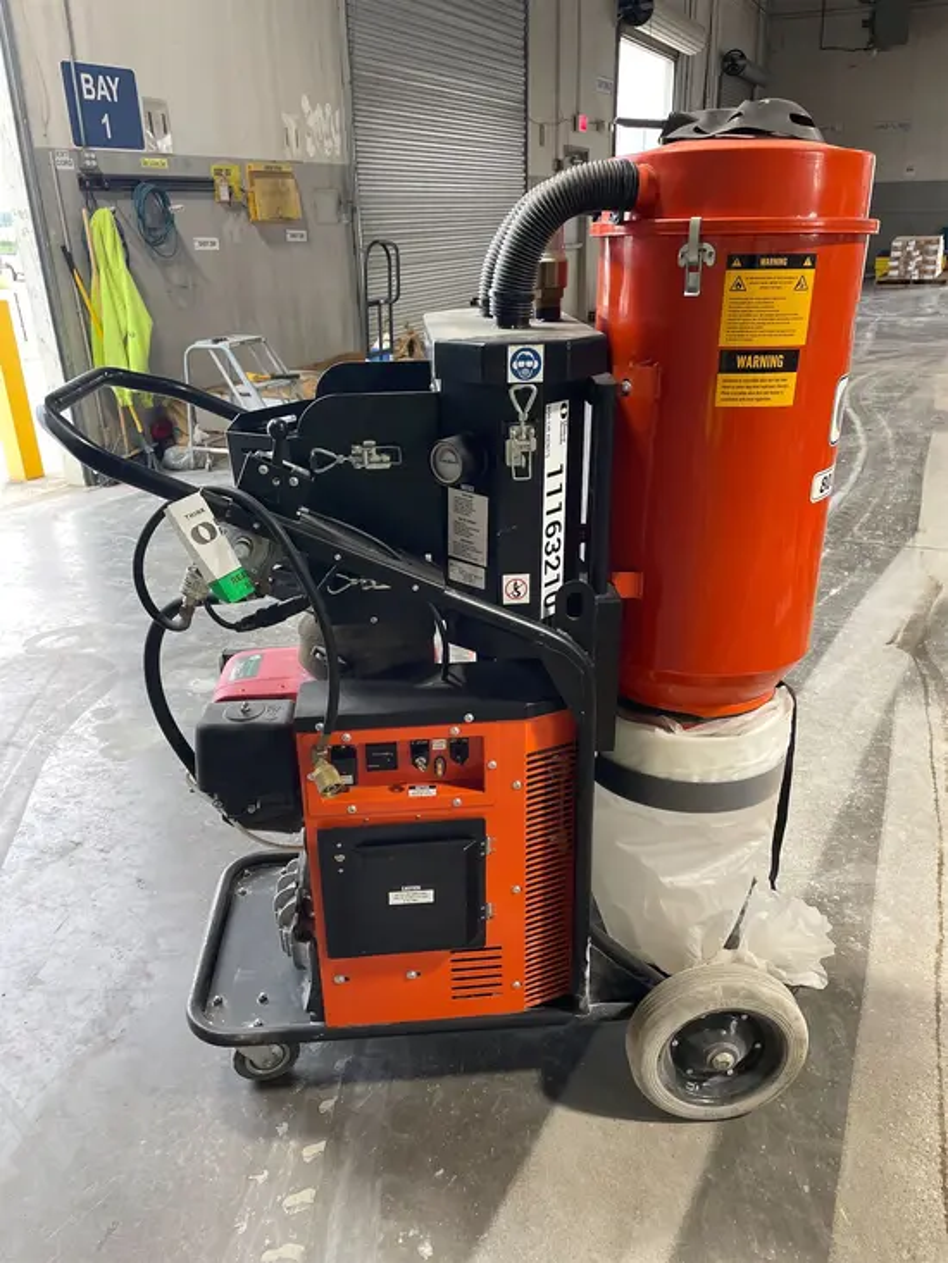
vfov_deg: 67.3
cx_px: 474
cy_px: 632
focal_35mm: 26
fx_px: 949
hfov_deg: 53.1
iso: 200
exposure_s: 1/60
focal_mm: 4.2
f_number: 1.6
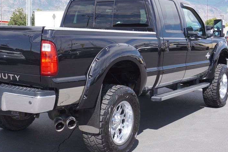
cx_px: 85
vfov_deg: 24.8
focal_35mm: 55
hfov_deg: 36.2
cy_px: 80
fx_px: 347
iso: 100
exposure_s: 1/160
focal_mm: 25
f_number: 7.1
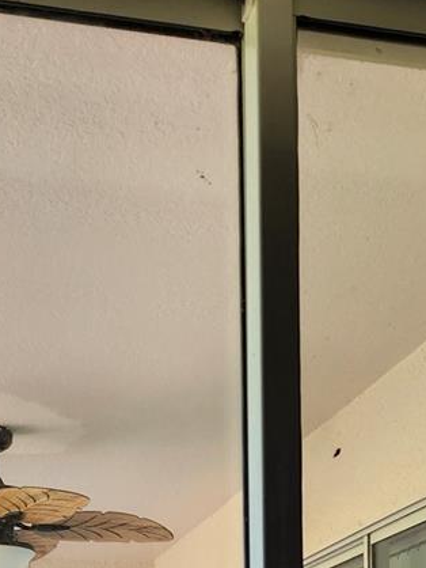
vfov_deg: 26.1
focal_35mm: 66
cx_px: 161
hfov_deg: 22.2
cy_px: 690
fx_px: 1082
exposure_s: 1/180
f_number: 1.8
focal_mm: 5.54
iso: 160
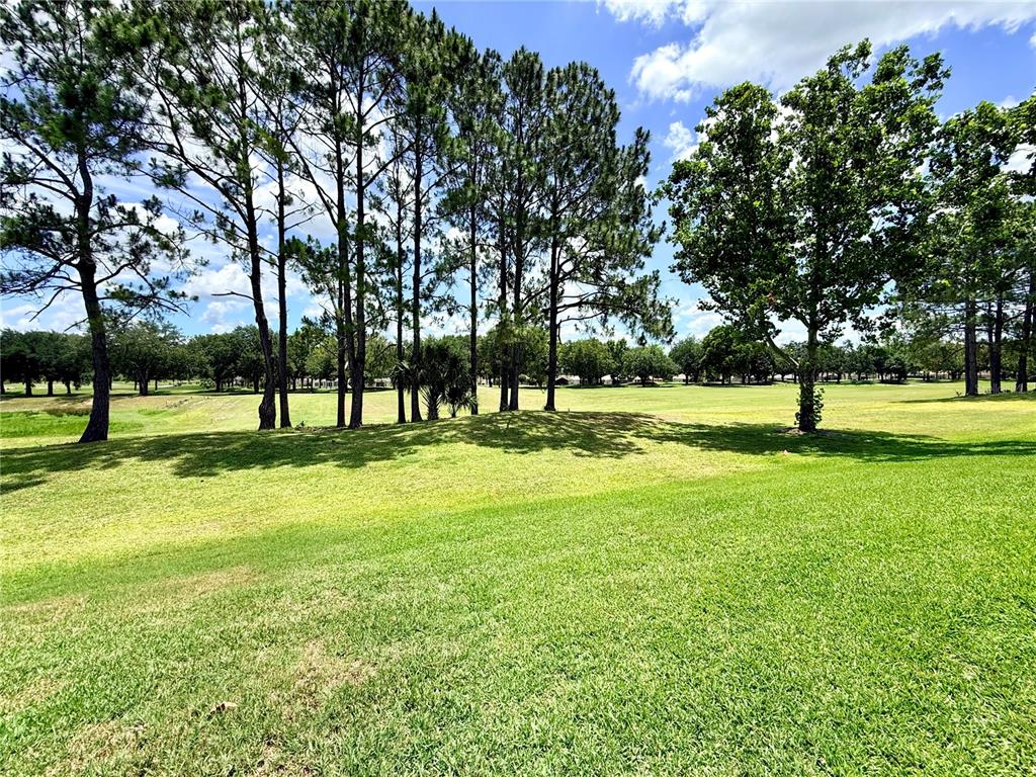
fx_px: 419
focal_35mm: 14
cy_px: 388
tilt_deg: -1.4
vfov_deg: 85.7
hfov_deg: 102.1
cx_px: 518
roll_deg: -0.2
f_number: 2.2
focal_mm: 2.22
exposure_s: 1/1613
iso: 50
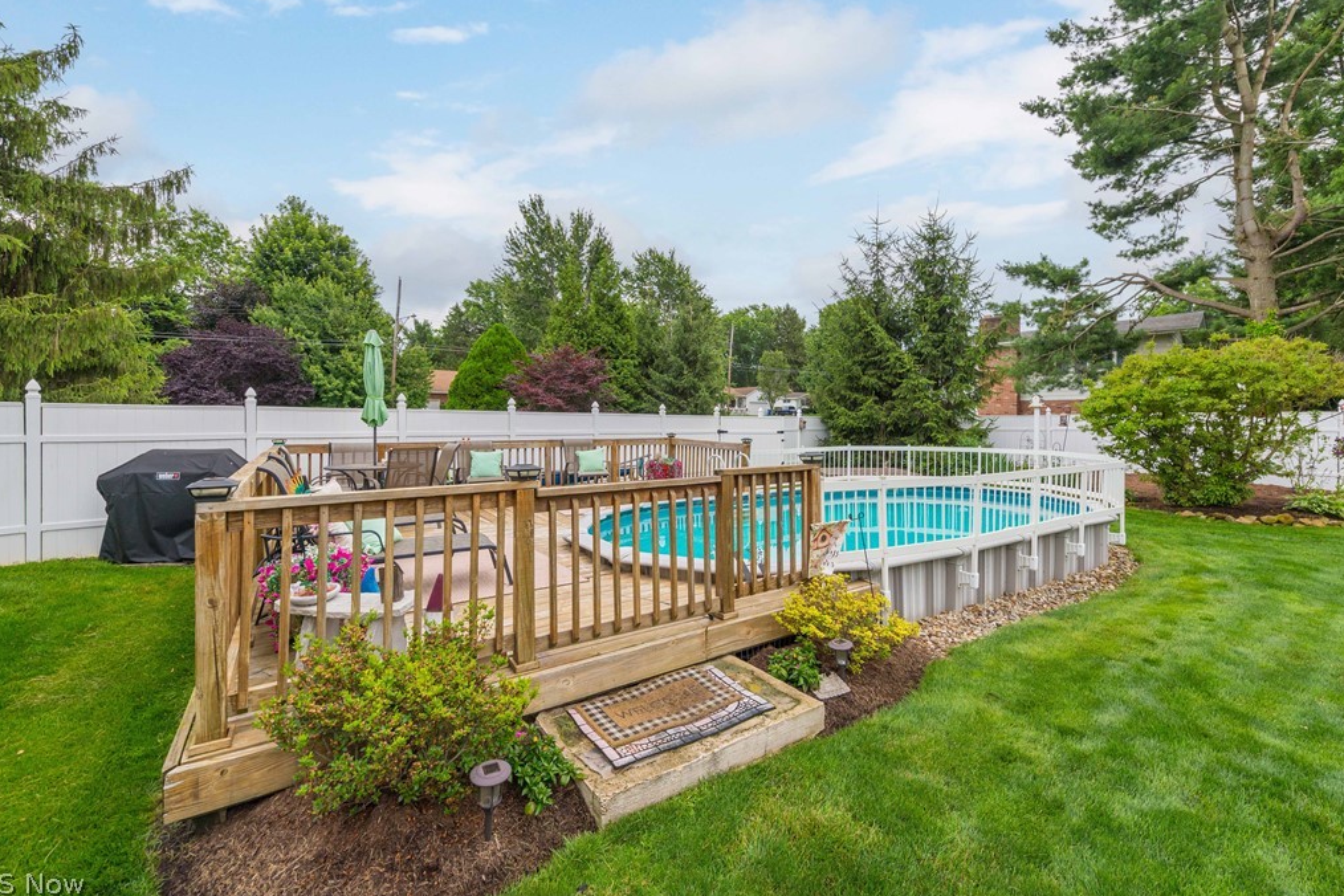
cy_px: 426
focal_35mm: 15
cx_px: 671
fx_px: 560
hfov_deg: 100.4
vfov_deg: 77.3
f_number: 9
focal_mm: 14
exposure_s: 1/320
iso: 320
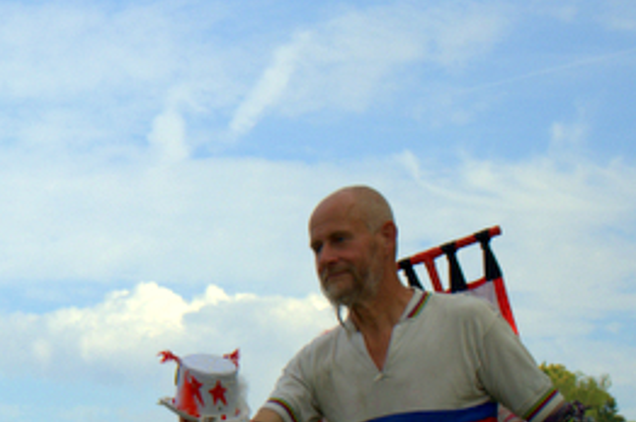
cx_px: 41
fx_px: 3053
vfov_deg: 7.9
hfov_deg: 11.8
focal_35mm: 173
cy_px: 335
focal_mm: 42
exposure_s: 1/1250
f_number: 5
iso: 320
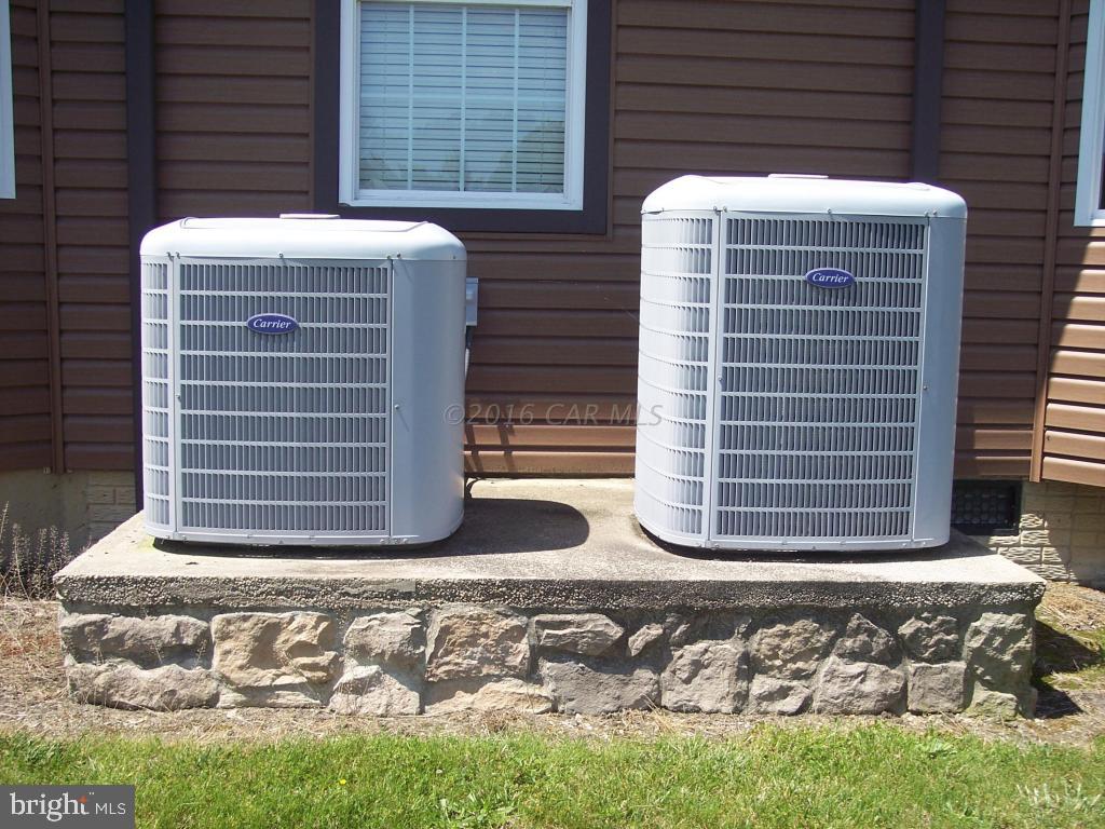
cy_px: 414
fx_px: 1245
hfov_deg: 47.9
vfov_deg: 36.8
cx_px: 552
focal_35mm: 39
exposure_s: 1/500
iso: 100
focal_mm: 8
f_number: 3.4
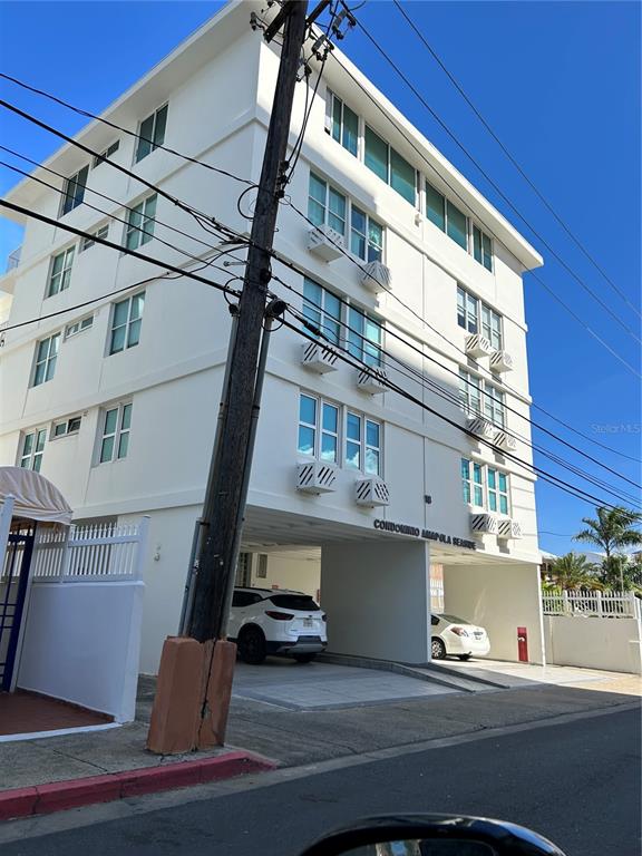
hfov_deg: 53.1
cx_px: 321
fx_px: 643
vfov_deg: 67.3
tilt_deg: +17.5
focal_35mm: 26
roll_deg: -2.0
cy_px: 428
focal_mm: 5.7
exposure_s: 1/3077
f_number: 1.5
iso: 50
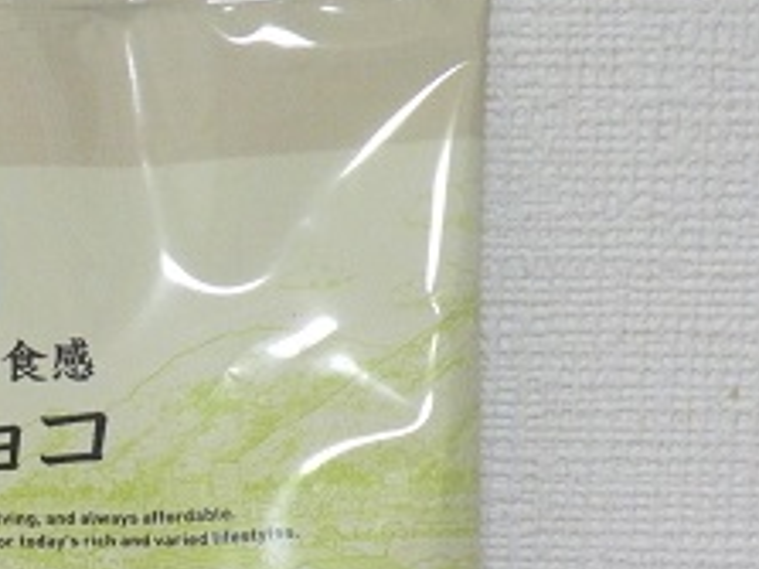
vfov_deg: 5.0
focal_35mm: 296
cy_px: 716
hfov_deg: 6.7
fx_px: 6487
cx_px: -85
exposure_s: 1/18.2
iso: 400
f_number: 4
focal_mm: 19.4
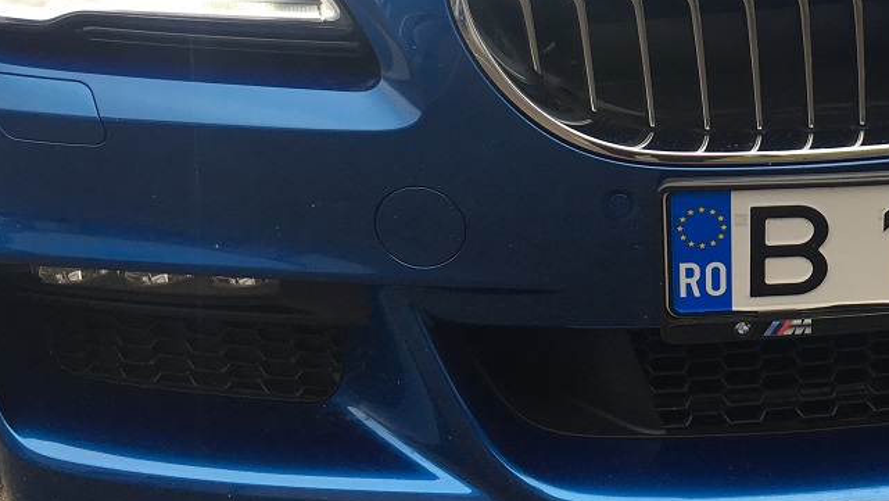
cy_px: -31
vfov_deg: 17.0
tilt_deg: -12.8
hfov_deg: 29.2
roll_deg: +3.4
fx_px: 1627
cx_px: 810
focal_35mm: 69
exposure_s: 1/100
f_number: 2.2
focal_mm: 4.15
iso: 32
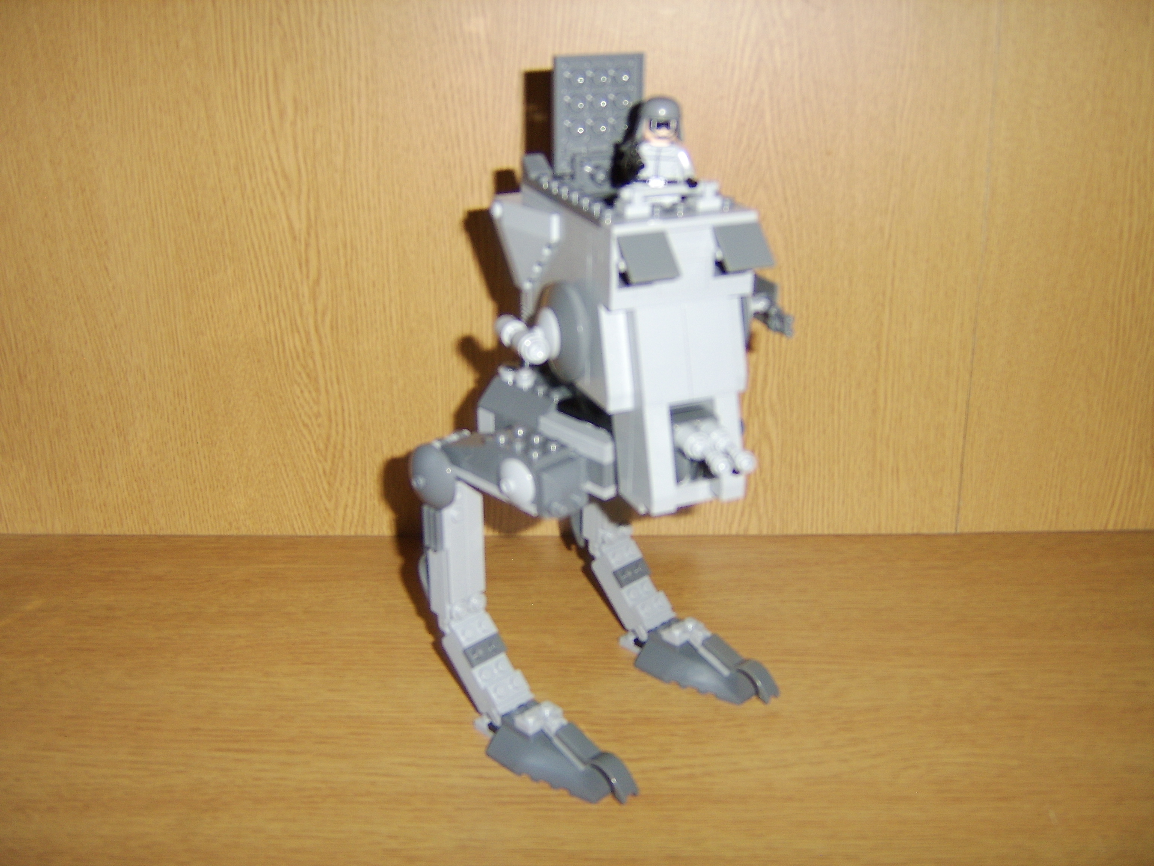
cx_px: 577
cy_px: 433
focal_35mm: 31
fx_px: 1033
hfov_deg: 58.4
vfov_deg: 45.4
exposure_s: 2
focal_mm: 8.13
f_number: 2.7
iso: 100
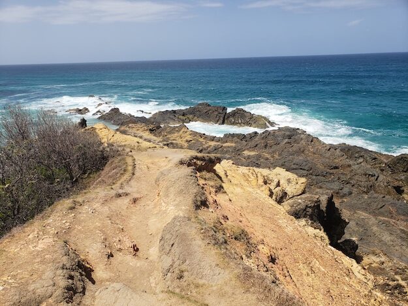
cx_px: 204
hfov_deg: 67.3
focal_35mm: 26
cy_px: 153
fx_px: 307
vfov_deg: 53.1
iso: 50
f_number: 2.4
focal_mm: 4.3
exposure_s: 1/1989
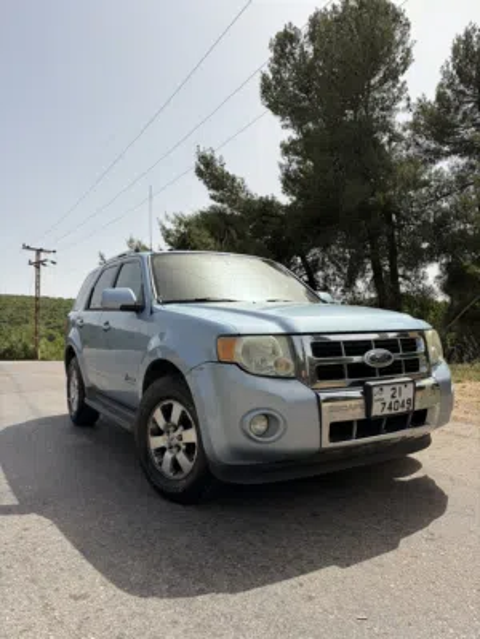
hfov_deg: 53.1
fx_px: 481
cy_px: 320
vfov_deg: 67.3
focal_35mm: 26
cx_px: 240
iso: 50
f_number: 1.6
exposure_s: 1/4329
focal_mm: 5.96
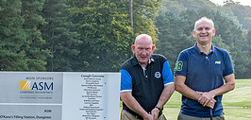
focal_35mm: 112
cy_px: 160
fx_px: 720
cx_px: -22
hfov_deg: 19.0
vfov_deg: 9.3
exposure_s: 1/100
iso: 500
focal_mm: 24
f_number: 8
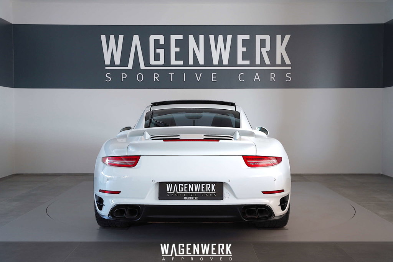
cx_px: 196
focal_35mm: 44
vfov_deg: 30.6
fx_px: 479
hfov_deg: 44.6
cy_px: 131
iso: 640
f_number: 5.6
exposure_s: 1/13
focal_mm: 43.9
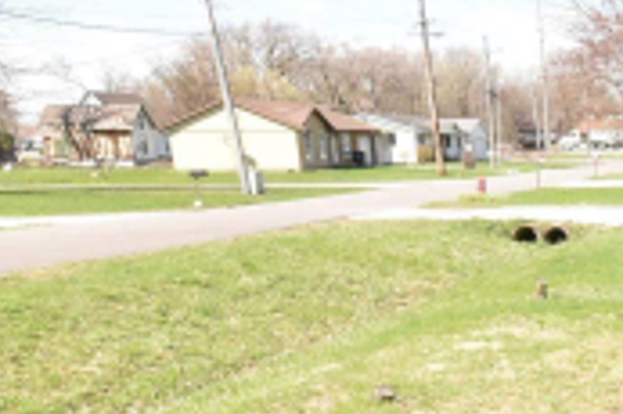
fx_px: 1124
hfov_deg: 25.9
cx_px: 835
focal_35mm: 65
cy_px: 472
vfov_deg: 19.8
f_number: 16
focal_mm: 10
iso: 400
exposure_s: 1/80
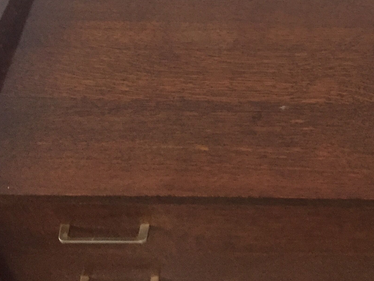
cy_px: 60
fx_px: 637
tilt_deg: -47.0
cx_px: 297
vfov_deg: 24.5
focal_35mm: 59
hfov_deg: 31.9
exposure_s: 1/17
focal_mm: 4.15
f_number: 2.2
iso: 400
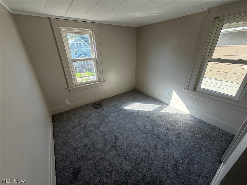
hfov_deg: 102.1
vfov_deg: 85.7
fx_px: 100
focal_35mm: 14
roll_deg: +1.9
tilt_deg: -23.9
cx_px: 124
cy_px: 92
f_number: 2.2
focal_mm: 2.22
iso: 64
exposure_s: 1/121
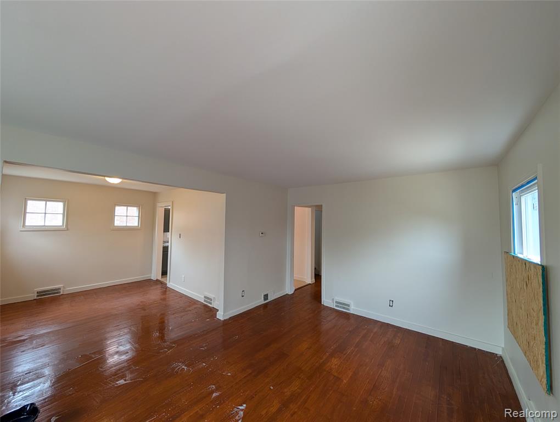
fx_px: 194
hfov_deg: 110.5
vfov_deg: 94.6
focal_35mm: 12
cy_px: 211
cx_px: 280
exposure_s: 1/120
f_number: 1.7
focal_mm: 2.02
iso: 119
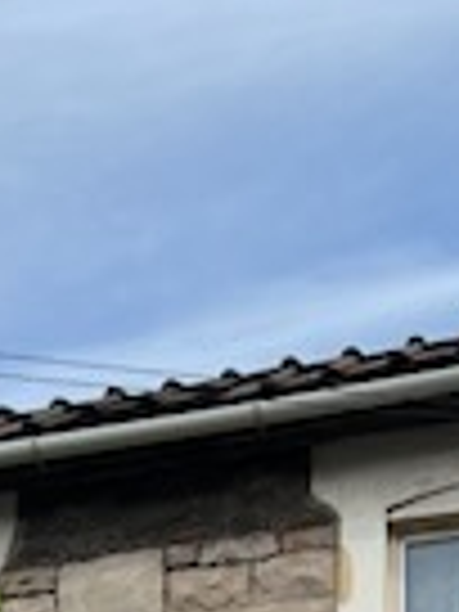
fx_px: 2157
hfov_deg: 11.9
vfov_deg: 13.3
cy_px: 1310
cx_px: -54
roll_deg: -2.7
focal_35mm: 122
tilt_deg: +8.1
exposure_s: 1/2457
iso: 50
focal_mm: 5.7
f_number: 1.5
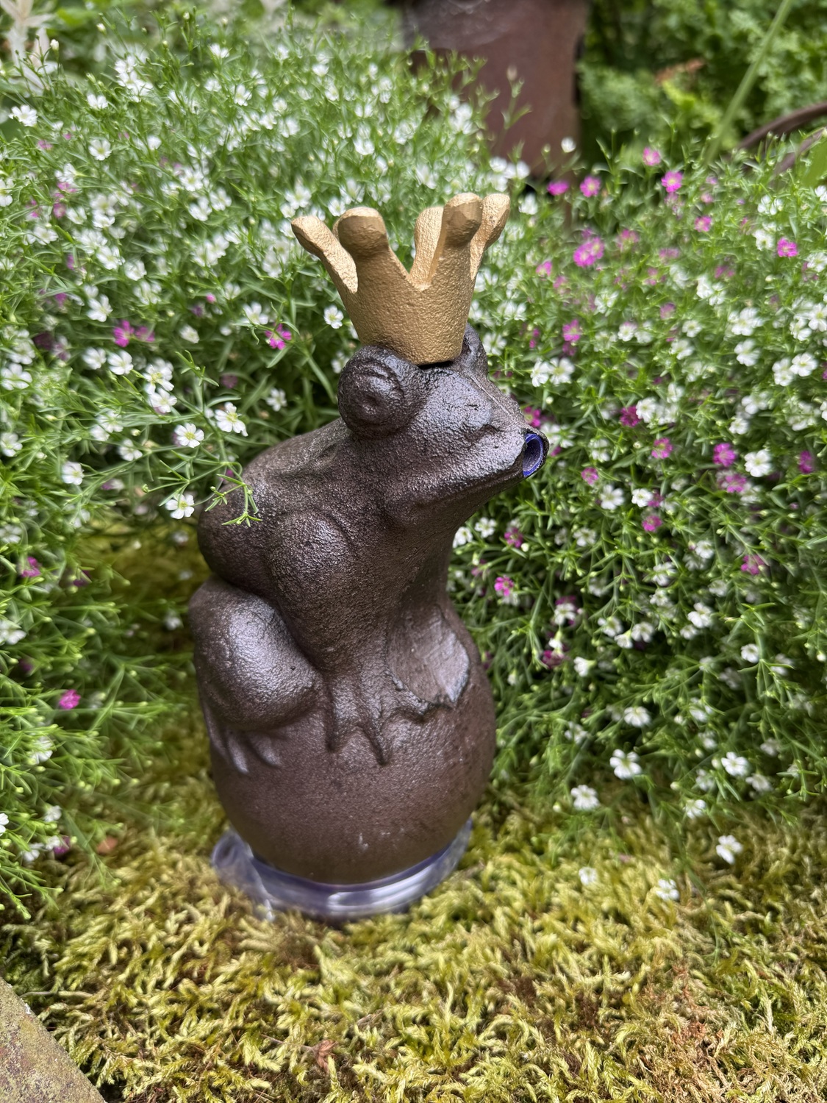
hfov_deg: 56.8
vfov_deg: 71.6
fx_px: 765
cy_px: 552
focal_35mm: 24
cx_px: 414
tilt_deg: -25.8
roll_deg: +0.1
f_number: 1.78
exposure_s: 1/419
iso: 80
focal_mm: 6.76
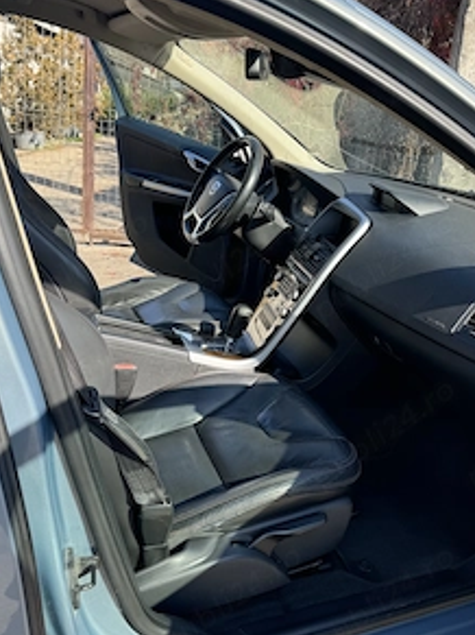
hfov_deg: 42.5
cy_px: 303
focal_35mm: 33
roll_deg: -6.6
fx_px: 604
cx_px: 307
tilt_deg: -16.4
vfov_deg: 55.4
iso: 80
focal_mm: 6.76
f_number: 1.78
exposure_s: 1/853
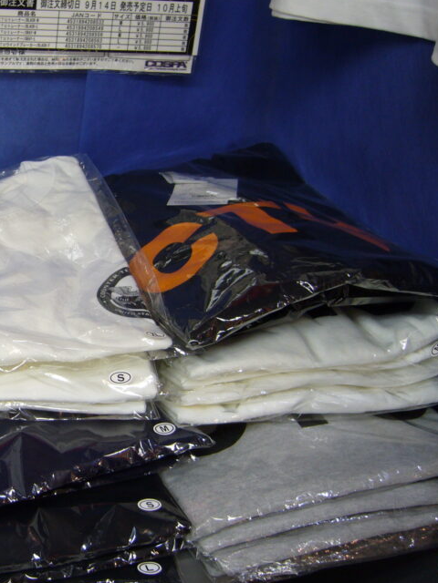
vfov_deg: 34.3
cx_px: 13
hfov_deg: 25.0
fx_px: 945
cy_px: 293
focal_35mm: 56
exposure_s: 1/25
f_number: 2.8
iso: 100
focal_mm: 5.8
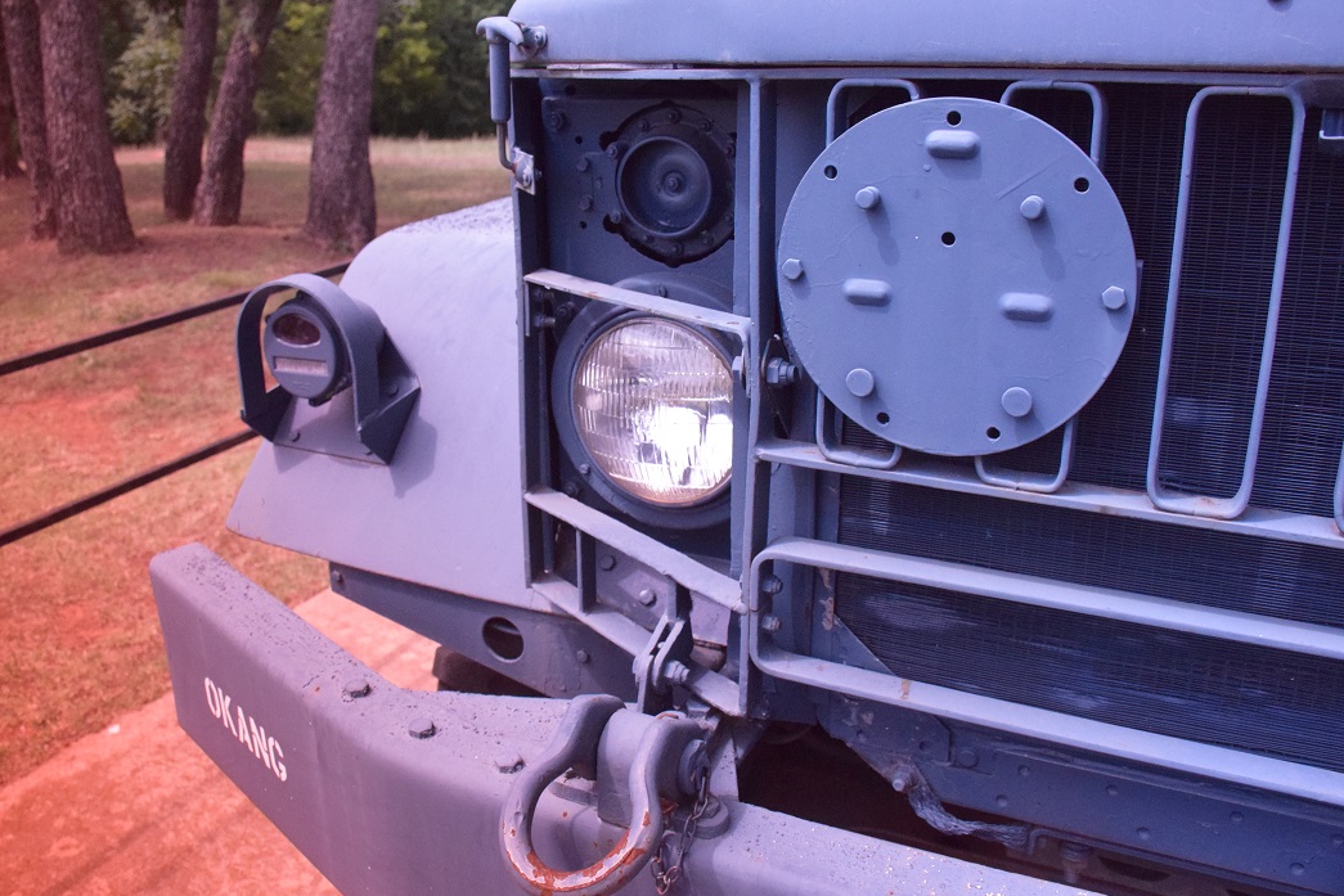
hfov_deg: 60.2
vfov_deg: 42.3
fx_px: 1157
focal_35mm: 31
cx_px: 616
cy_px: 390
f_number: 5.6
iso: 5000
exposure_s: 1/4000
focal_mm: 18
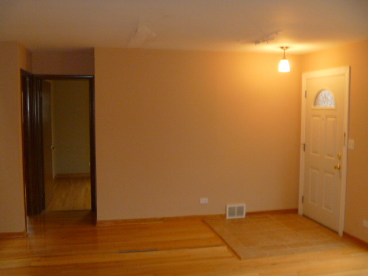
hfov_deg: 52.6
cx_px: 184
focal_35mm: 35
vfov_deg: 40.7
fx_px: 372
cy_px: 138
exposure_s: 1/30
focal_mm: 6.3
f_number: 3.5
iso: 320
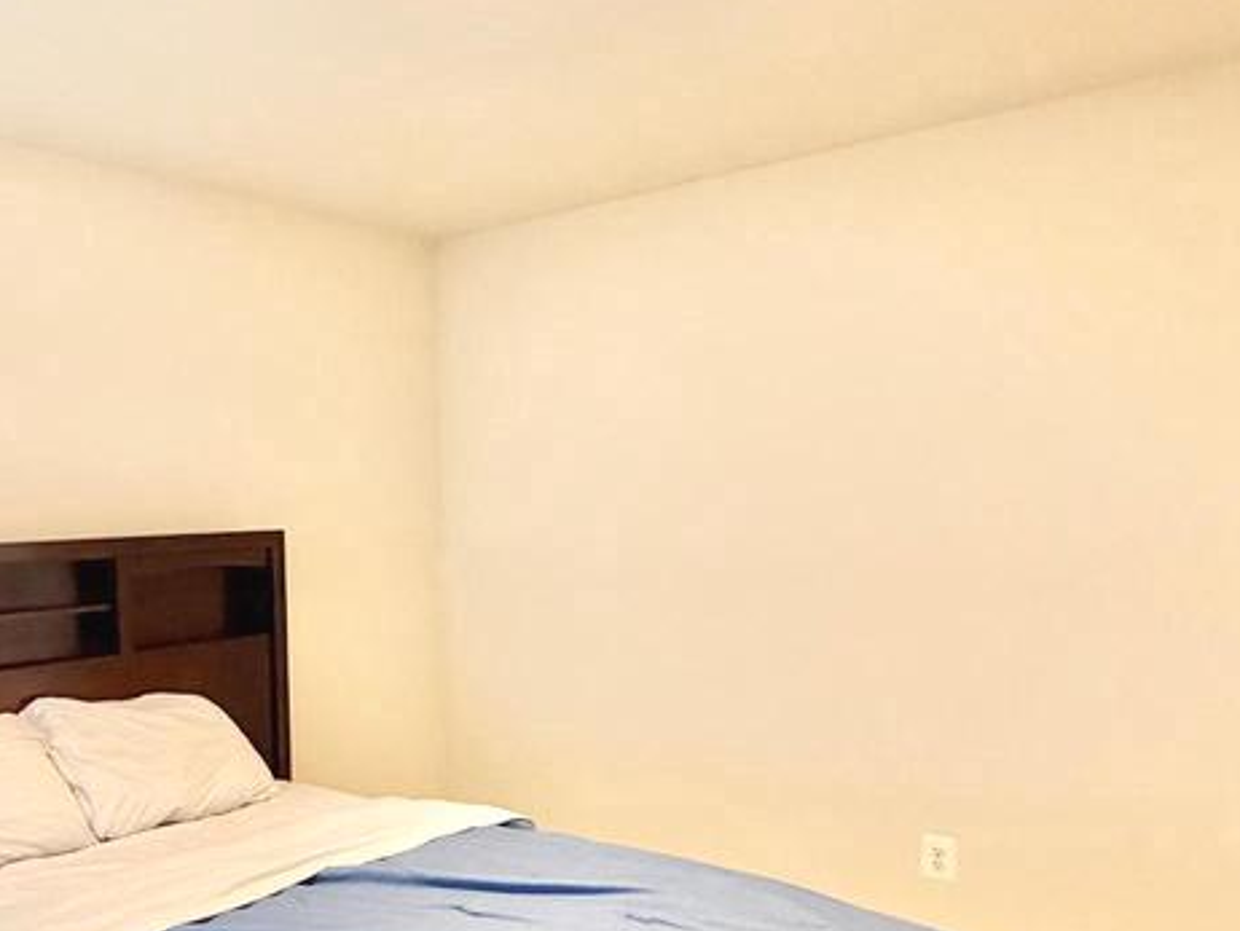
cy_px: 612
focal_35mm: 31
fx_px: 1111
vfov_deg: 44.9
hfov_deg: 56.6
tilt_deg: -6.1
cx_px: 381
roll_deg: +1.5
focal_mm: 2.22
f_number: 2.2
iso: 400
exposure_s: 1/60
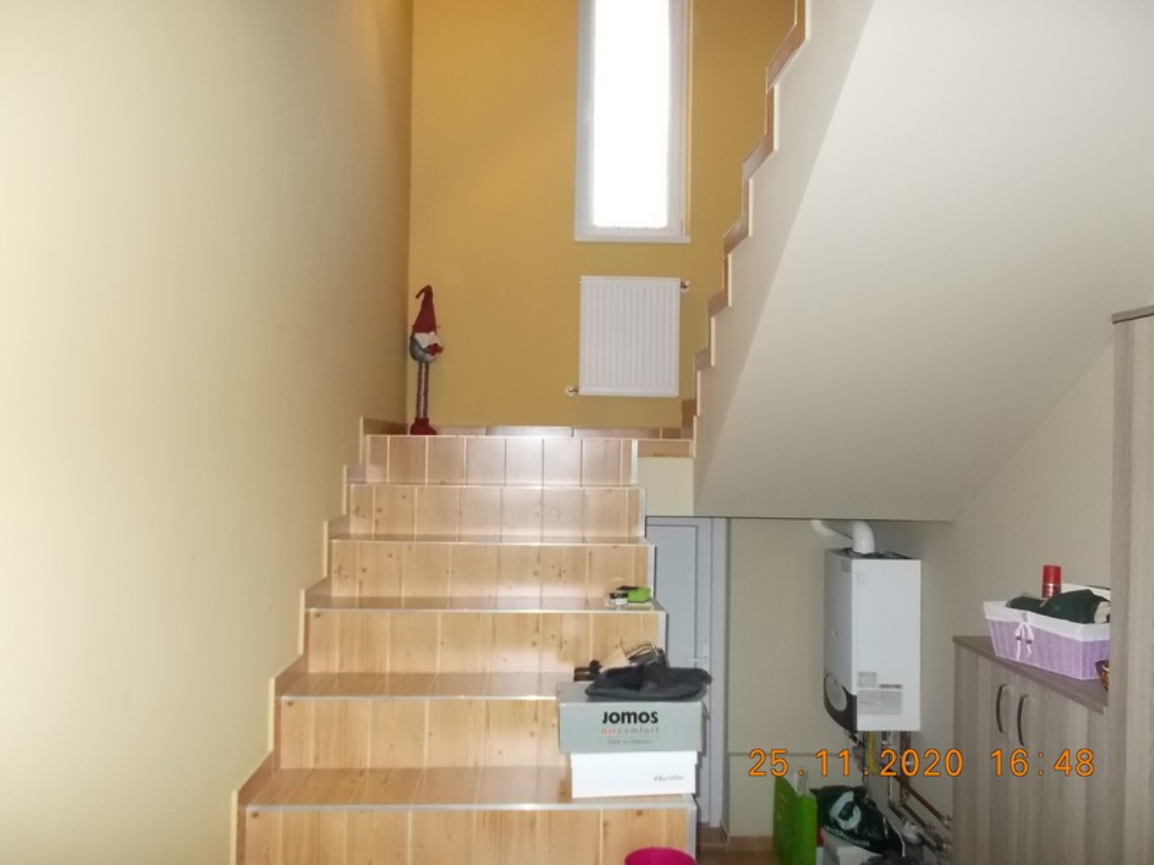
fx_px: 867
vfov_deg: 53.1
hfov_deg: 67.3
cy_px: 432
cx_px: 577
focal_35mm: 26
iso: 360
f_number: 3.2
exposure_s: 1/25
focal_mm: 4.6
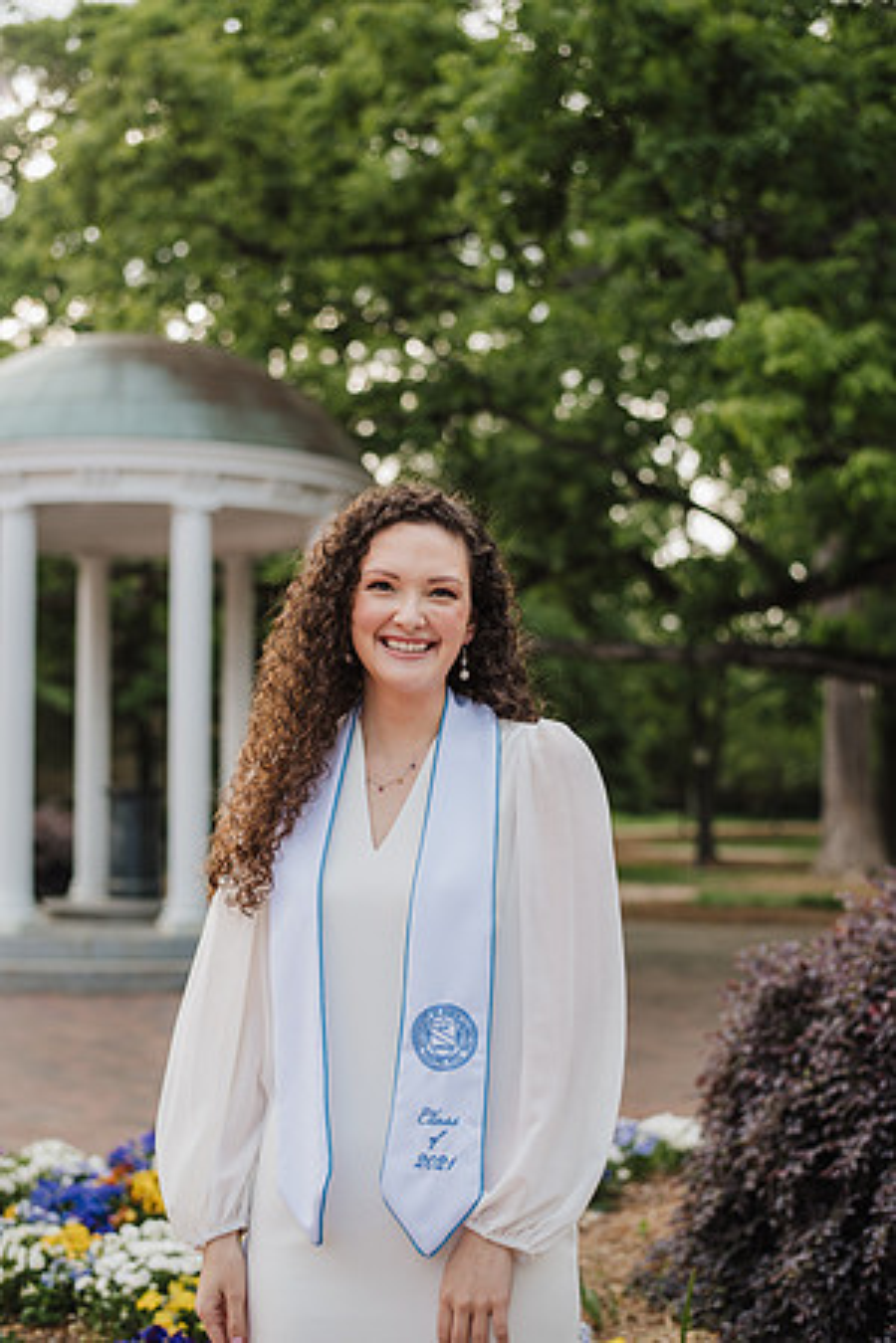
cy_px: 672
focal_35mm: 50
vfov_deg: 39.6
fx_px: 1867
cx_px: 448
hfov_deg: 27.0
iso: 200
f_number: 2.5
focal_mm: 50
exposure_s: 1/640
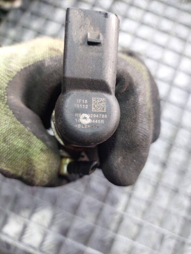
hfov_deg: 54.9
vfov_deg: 69.4
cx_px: 96
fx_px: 184
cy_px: 127
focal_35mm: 25
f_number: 1.8
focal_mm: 5.23
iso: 200
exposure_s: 1/50
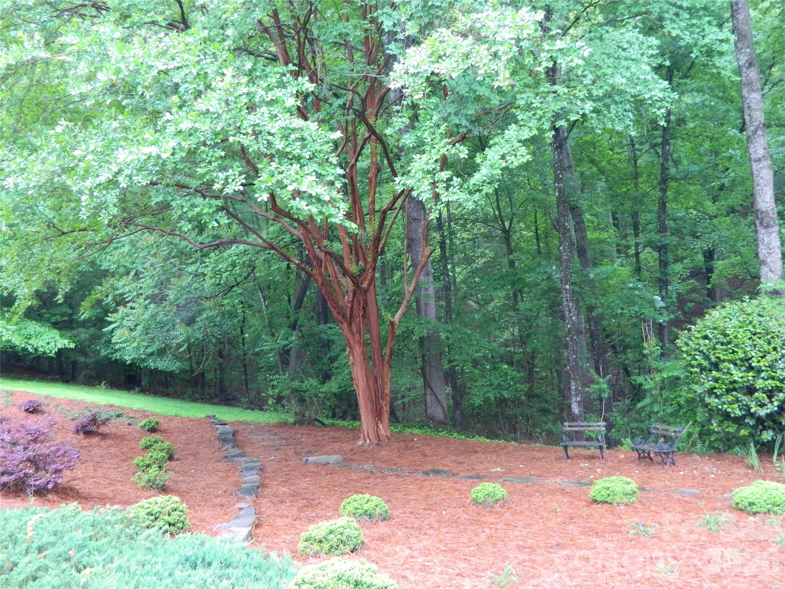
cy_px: 294
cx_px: 392
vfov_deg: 45.4
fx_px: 703
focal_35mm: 31
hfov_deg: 58.4
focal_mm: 5.6
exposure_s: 1/40
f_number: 3.2
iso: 320
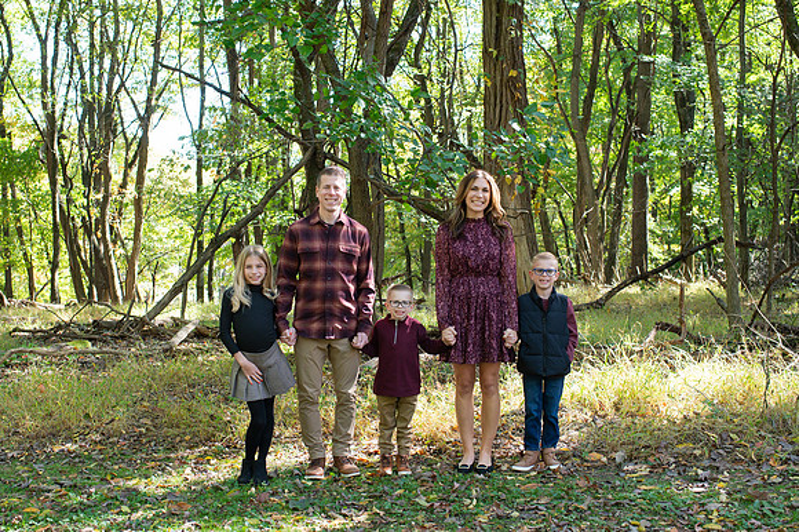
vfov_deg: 29.5
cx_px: 369
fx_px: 1011
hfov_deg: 43.1
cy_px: 264
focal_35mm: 46
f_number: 4.5
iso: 1000
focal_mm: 35
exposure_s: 1/320
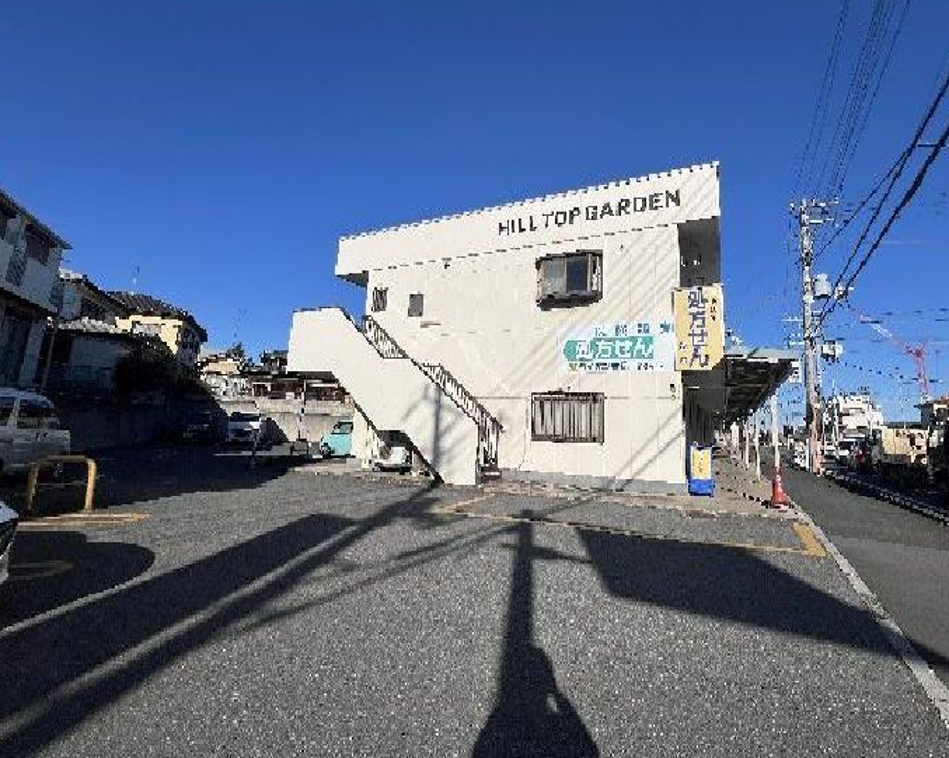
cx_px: 510
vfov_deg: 83.9
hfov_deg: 96.6
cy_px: 357
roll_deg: -2.4
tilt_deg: +9.7
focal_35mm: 15
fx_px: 421
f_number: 1.8
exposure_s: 1/5814
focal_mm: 1.57
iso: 40
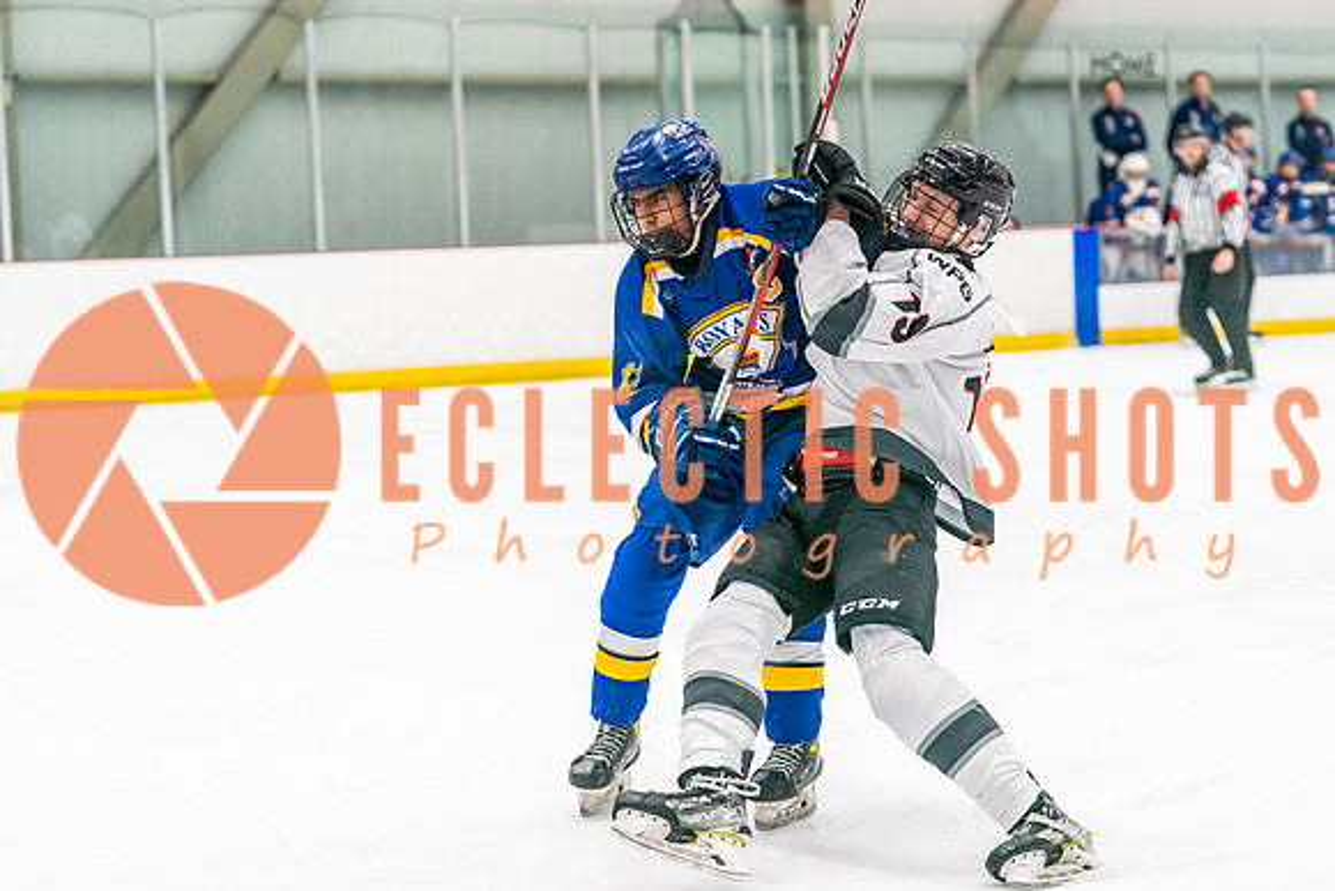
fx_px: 3448
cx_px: 766
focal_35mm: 93
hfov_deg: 21.9
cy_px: 380
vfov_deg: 14.7
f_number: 2.8
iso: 3200
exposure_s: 1/1250
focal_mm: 81
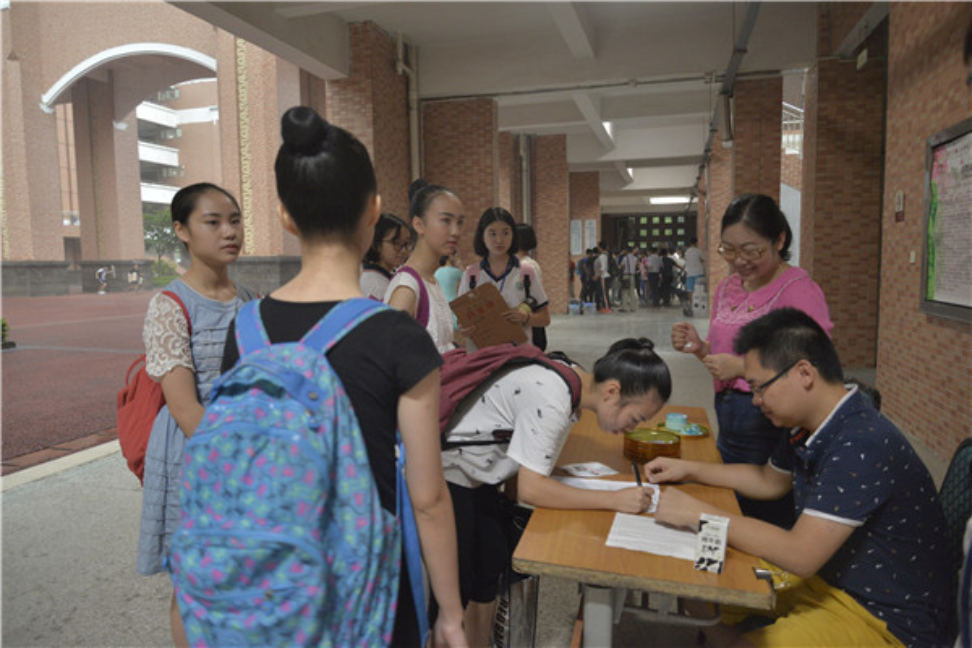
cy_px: 324
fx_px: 648
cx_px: 486
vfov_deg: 53.1
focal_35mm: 24
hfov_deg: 73.7
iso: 2200
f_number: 4
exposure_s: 1/20
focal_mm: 24
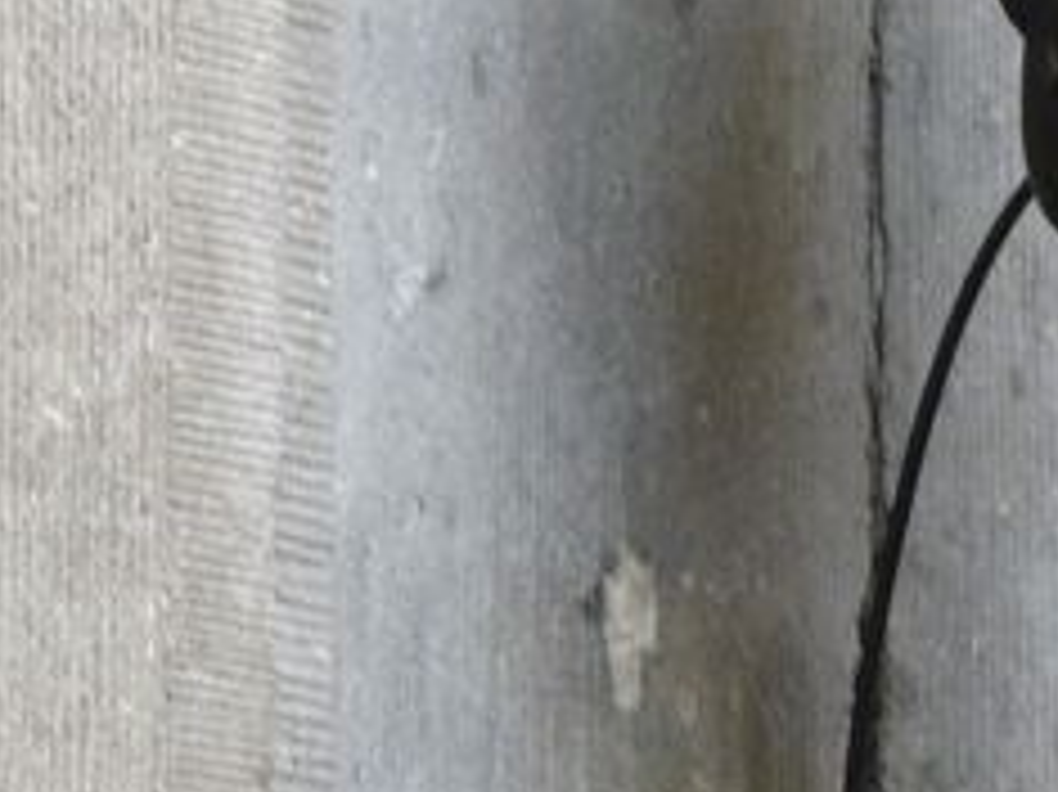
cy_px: 99
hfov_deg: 4.3
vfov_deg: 3.2
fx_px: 14083
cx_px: 1211
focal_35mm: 461
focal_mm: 27.8
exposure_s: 1/40
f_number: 4.5
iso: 400
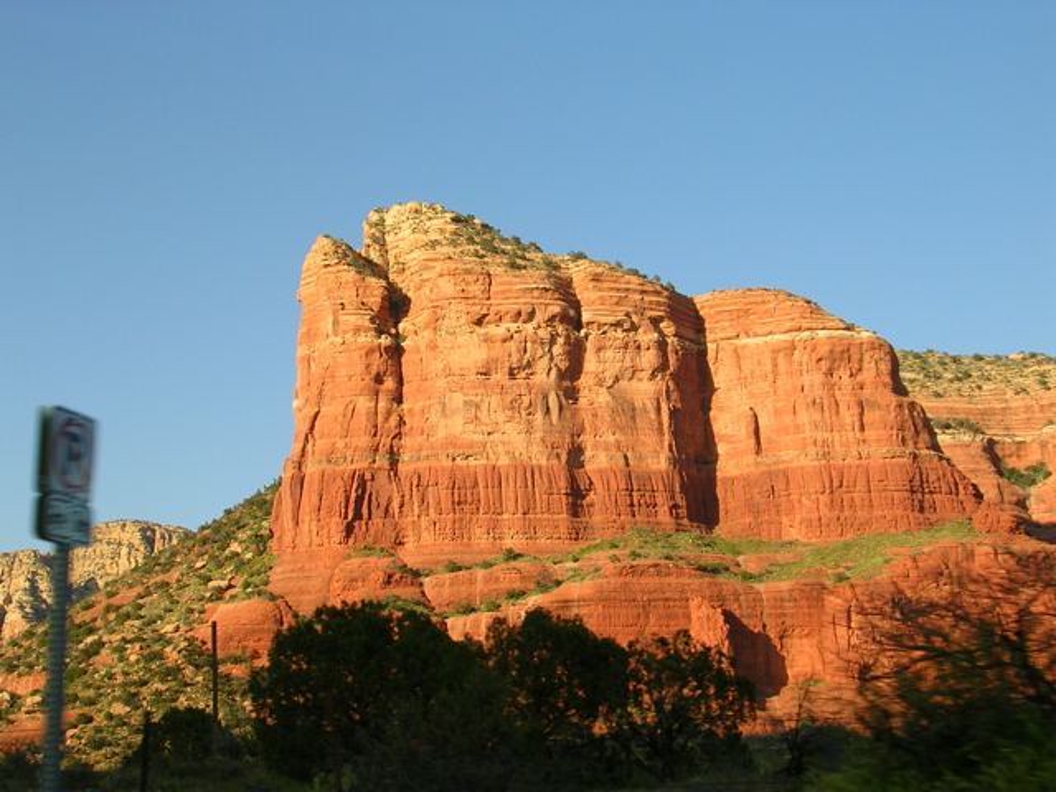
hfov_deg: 30.7
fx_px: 1922
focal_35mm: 63
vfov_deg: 23.3
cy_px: 396
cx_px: 528
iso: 50
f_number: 3.5
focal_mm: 9.6
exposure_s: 1/484
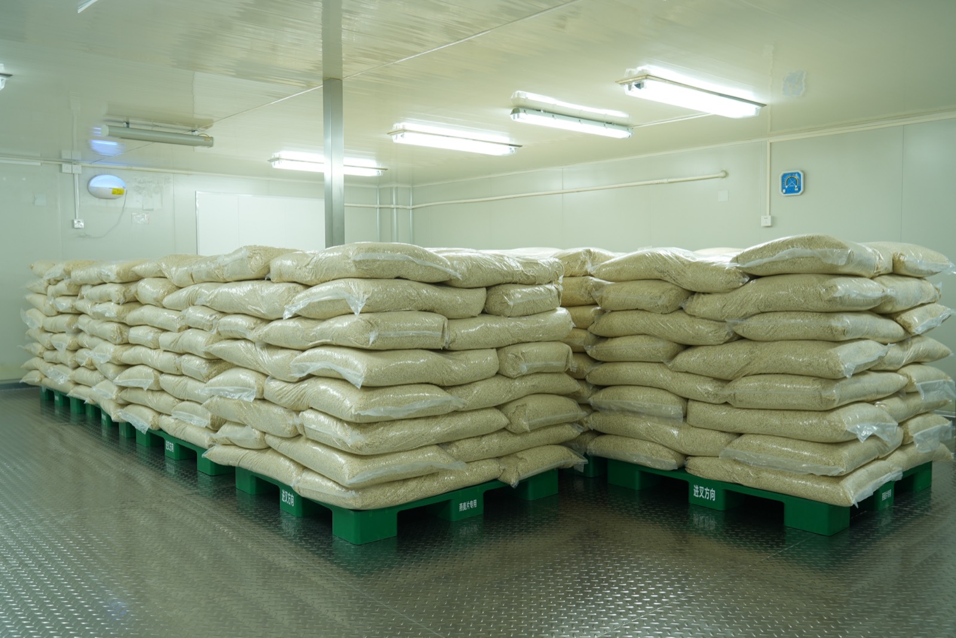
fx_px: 797
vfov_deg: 43.6
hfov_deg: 61.9
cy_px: 319
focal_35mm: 30
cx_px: 478
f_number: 5
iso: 250
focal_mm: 30
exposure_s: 1/25
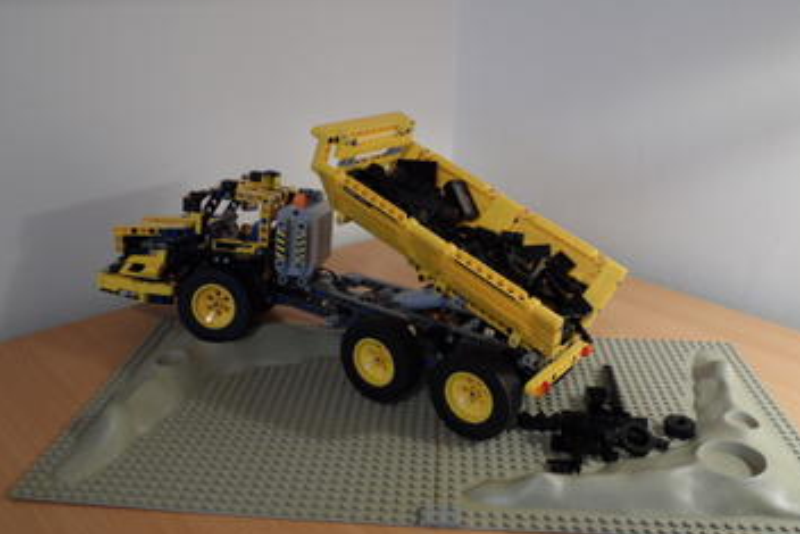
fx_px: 756
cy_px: 270
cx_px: 407
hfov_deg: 55.8
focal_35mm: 34
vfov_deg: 38.9
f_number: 3.4
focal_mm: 5.3
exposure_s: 1/6
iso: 200
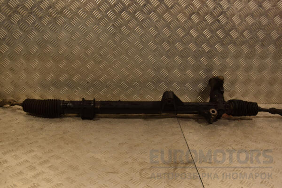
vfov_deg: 34.2
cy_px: 94
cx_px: 141
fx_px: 305
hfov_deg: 49.6
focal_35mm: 39
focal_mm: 26
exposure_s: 1/160
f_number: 6.3
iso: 800
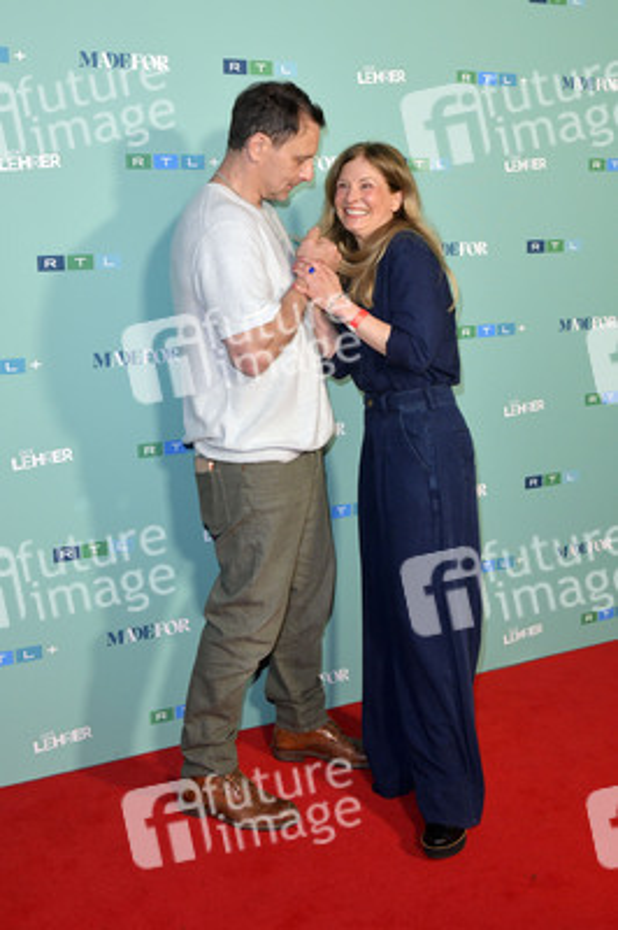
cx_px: 309
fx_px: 929
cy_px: 465
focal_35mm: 36
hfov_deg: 36.8
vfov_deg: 53.2
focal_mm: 36
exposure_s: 1/250
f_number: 6.3
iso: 1600
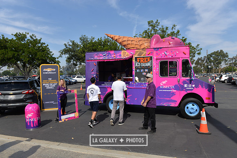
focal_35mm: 24
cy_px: 79
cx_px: 118
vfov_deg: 53.2
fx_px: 158
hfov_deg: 73.7
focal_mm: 24
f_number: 7.1
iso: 100
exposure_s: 1/500
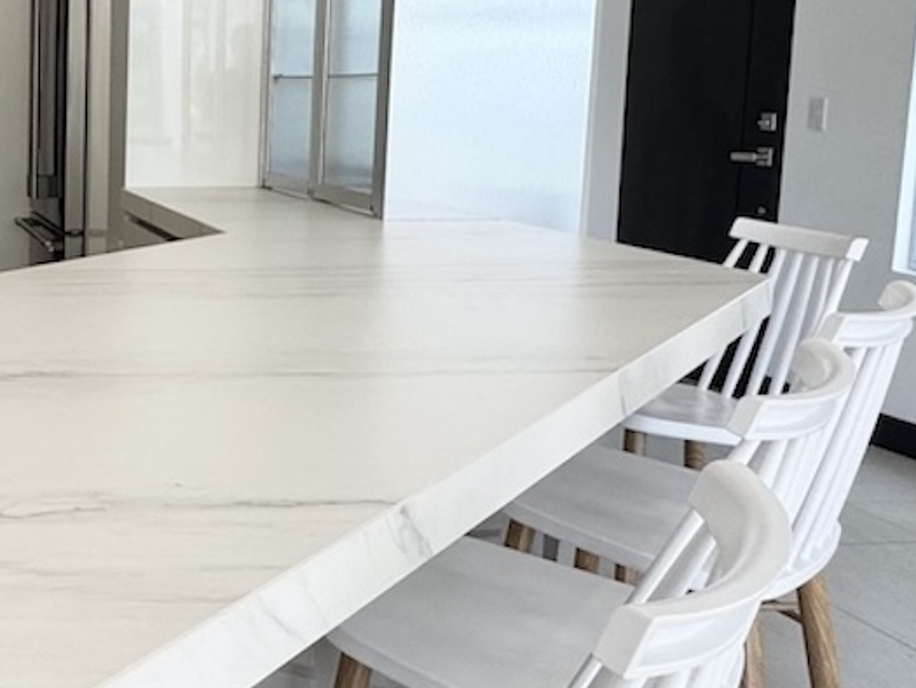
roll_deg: +0.4
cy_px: 244
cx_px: -101
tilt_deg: -7.6
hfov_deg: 34.1
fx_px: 1270
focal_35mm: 48
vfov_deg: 30.1
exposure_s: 1/120
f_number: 2.2
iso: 100
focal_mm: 2.22
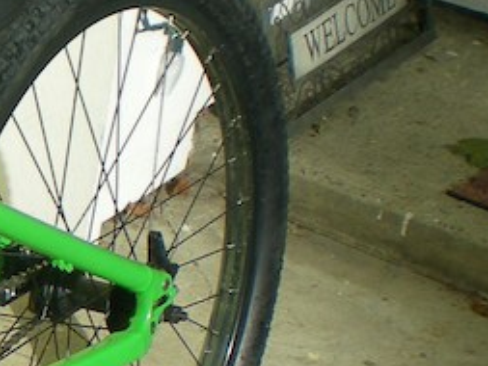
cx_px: -453
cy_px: 414
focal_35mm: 154
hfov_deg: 11.6
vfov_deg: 9.5
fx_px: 2172
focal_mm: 6.3
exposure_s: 1/303
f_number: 4.6
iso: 50
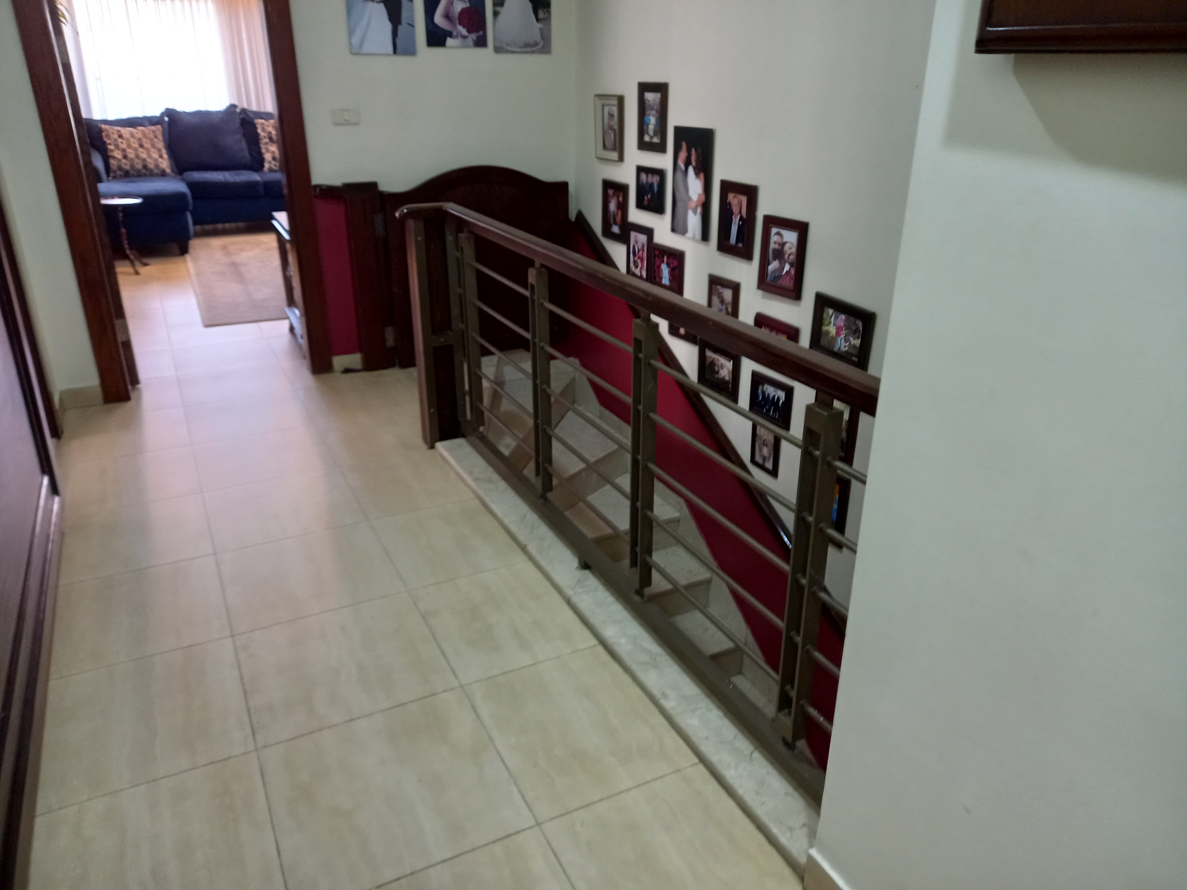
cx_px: 594
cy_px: 445
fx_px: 857
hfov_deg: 69.4
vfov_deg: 54.9
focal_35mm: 25
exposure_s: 1/30
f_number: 2
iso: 200
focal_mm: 4.6
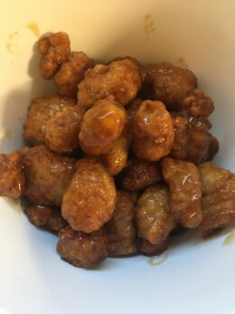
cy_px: 157
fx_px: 263
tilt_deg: -78.6
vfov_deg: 61.7
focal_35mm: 29
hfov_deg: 48.2
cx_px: 118
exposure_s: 1/17
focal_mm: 4.15
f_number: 2.2
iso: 200
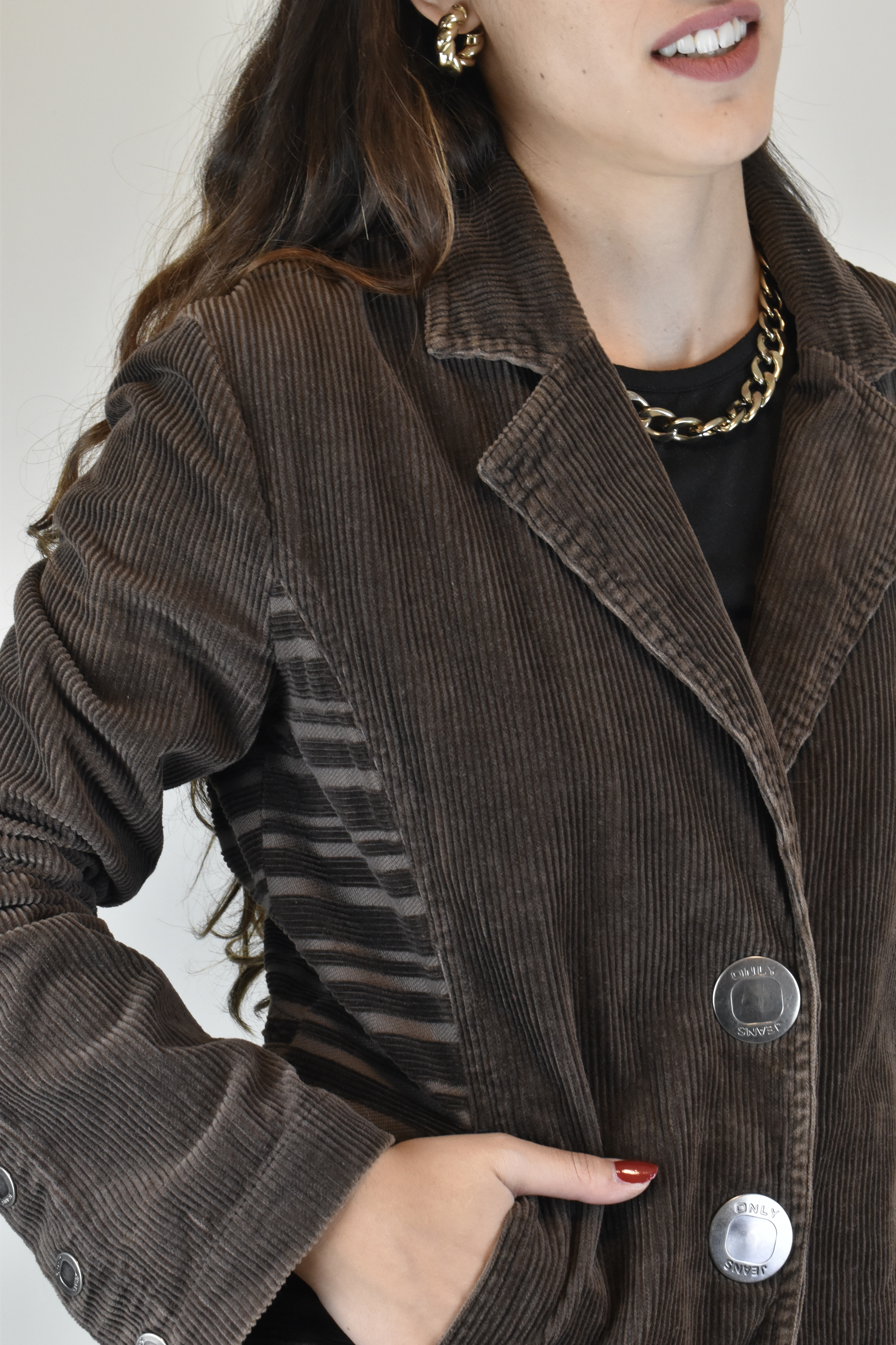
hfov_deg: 18.2
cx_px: 448
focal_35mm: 75
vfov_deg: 27.0
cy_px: 672
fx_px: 2800
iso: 1600
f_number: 13
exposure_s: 1/50
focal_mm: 50
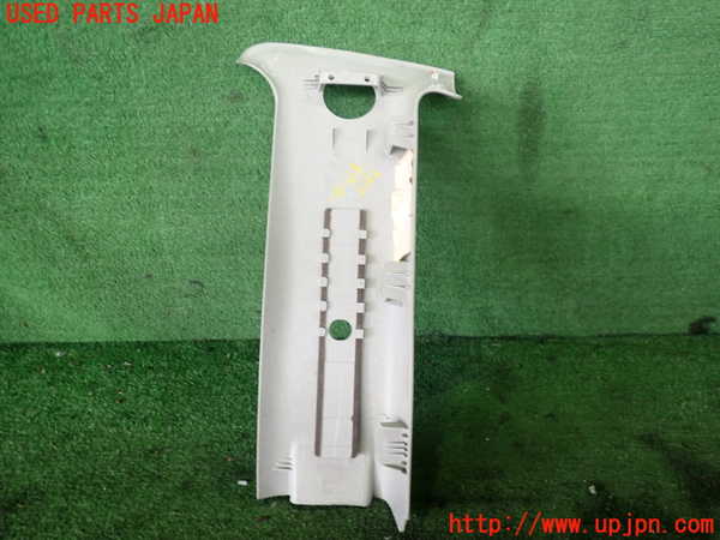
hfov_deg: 60.0
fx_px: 624
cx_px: 360
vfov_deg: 46.8
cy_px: 270
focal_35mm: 30
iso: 200
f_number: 2.3
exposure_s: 1/60
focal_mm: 5.4
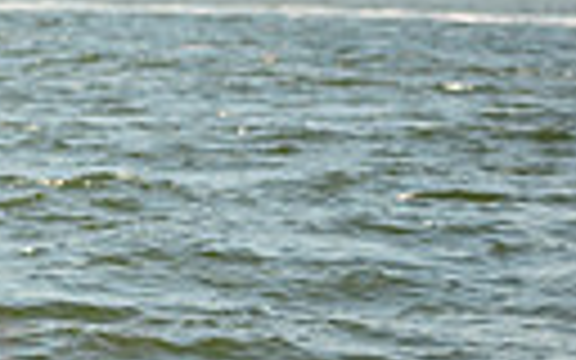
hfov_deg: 5.5
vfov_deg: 3.6
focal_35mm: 368
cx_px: -711
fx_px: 5777
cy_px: 230
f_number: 3.2
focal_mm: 80
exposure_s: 1/1250
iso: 320
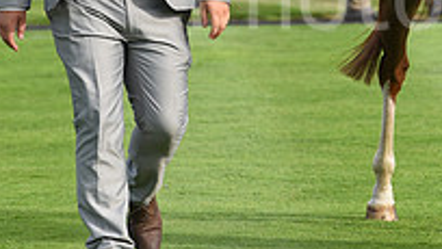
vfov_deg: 2.2
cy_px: -107
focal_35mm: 551
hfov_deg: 3.9
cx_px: 472
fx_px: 6461
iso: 400
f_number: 5.6
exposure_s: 1/1000
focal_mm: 185
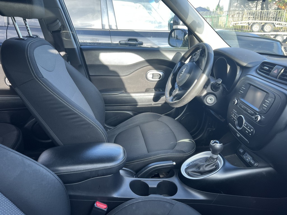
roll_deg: -0.3
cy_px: 108
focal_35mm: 26
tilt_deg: -22.8
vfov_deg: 53.1
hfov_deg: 67.3
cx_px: 144
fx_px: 216
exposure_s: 1/121
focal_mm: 5.7
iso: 64
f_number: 1.5
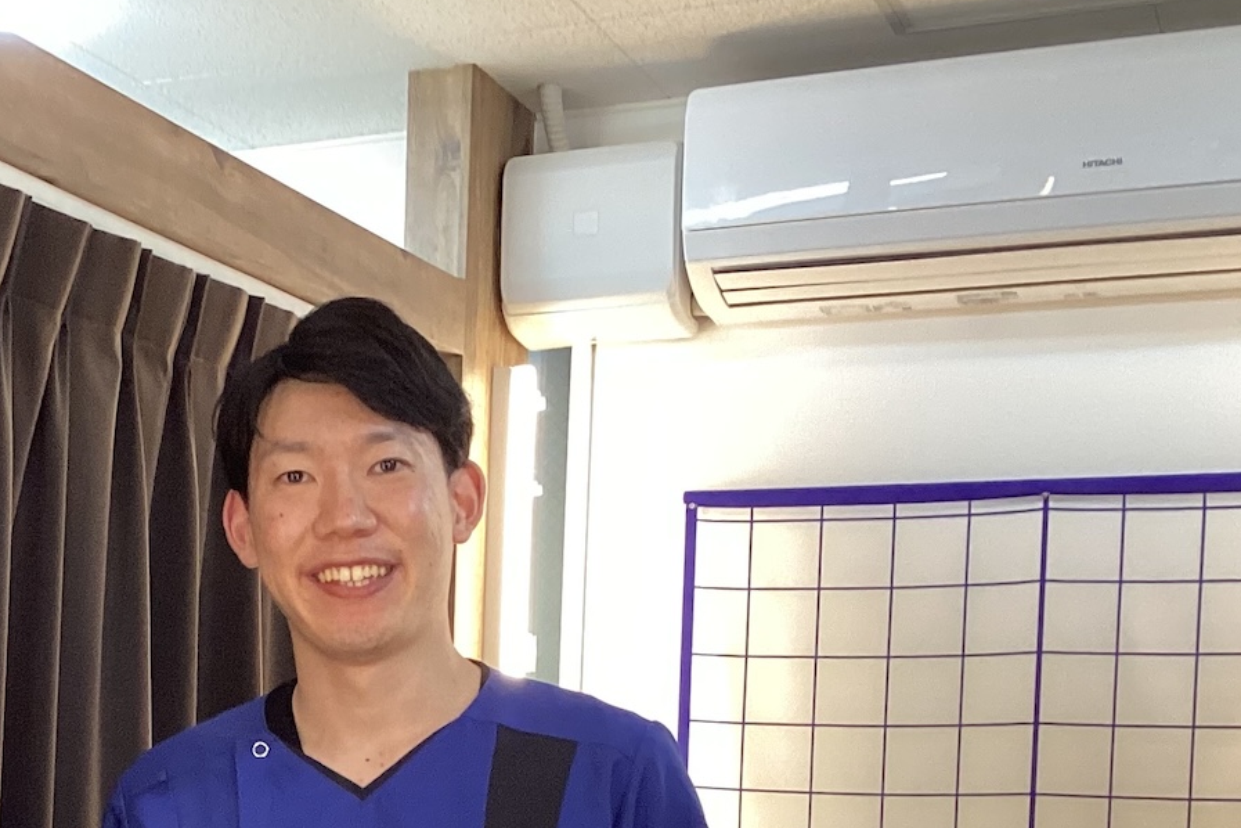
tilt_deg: -4.1
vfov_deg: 18.7
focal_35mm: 69
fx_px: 2378
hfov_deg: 28.0
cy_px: 976
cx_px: 94
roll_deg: -1.0
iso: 200
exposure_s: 1/60
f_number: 2.4
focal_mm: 3.3
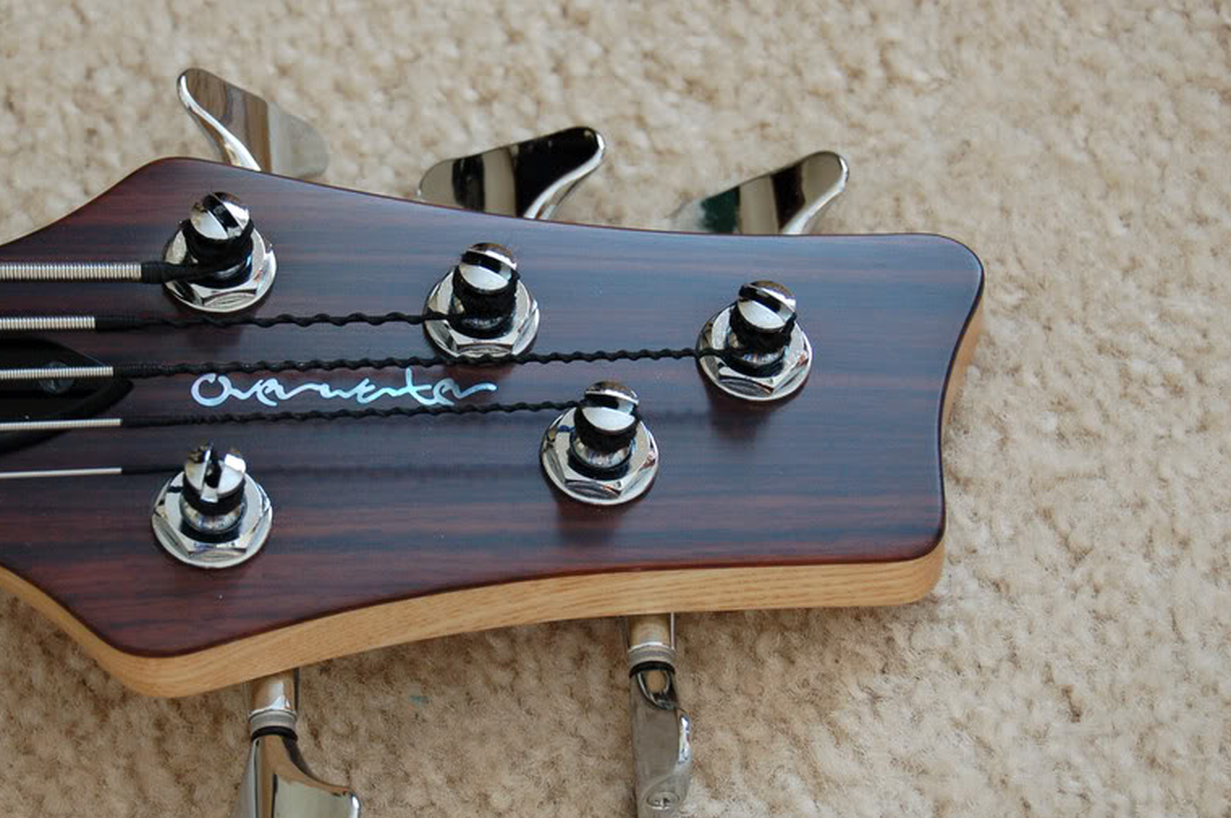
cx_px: 421
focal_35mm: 105
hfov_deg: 19.4
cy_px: 368
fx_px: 3587
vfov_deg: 13.0
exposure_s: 1/6
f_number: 5.6
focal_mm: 52
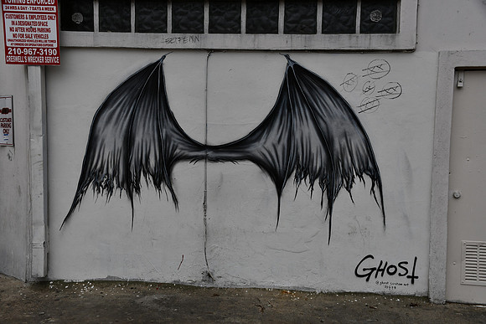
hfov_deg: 42.7
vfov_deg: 29.3
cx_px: 243
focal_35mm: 46
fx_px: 621
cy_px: 162
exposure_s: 1/250
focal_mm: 31
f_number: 8
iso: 100
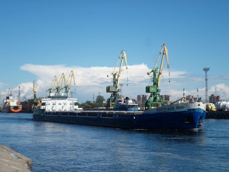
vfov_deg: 19.6
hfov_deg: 26.0
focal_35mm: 75
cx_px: 114
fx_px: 496
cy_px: 86
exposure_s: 1/800
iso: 80
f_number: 5
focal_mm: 13.4
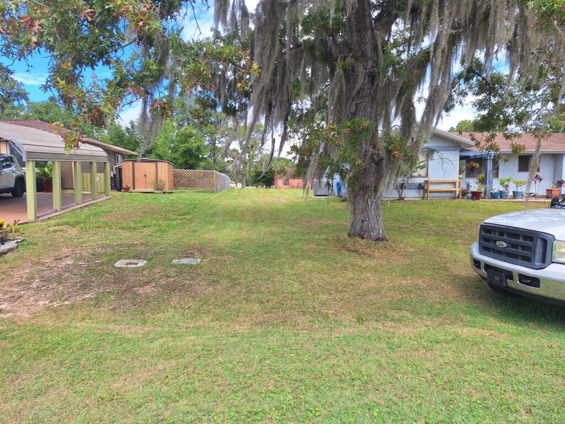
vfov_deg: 58.9
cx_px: 282
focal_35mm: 23
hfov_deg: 73.9
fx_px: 375
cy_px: 212
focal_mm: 5.54
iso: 40
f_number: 1.8
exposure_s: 1/1370
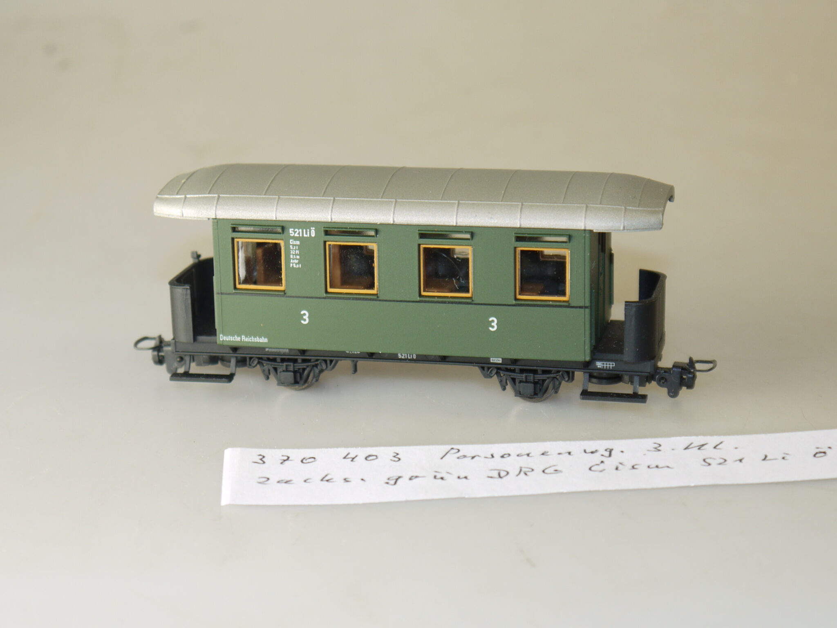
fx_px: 2128
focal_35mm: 88
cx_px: 418
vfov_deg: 16.8
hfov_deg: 22.3
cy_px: 314
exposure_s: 1/50
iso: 100
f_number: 5
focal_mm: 31
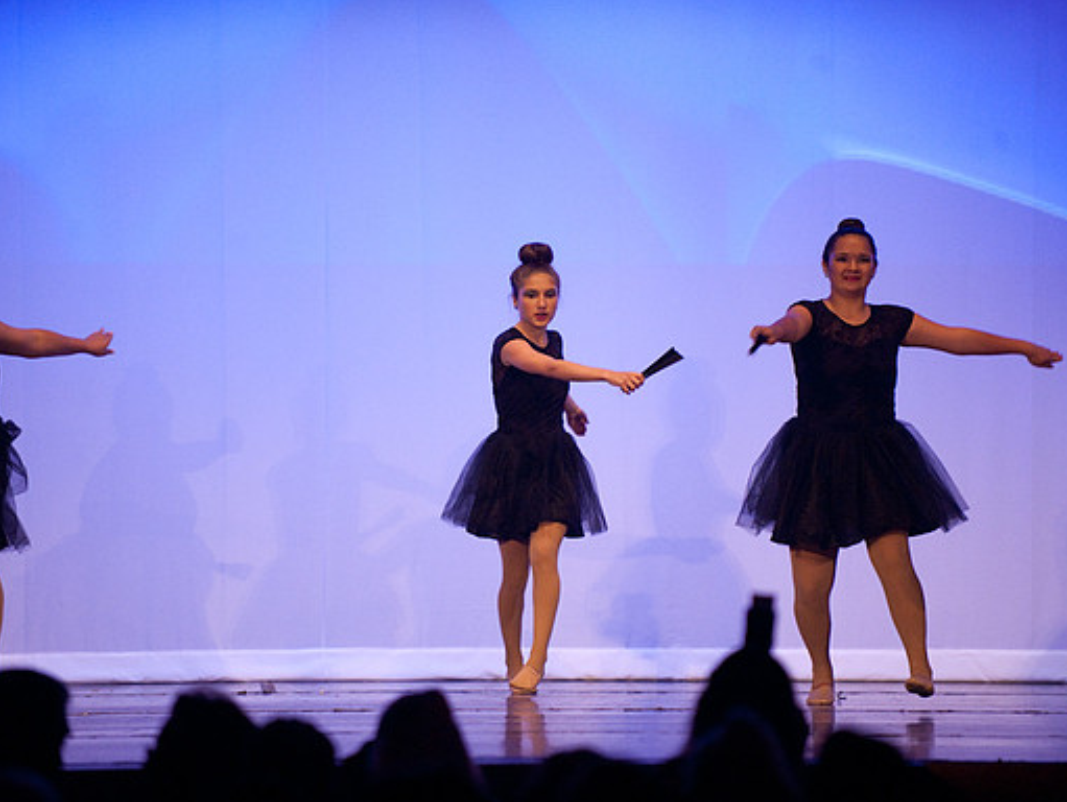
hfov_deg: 9.1
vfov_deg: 6.8
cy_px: 401
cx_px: 535
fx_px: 6724
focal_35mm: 218
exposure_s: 1/200
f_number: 2.8
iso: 3200
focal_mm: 200
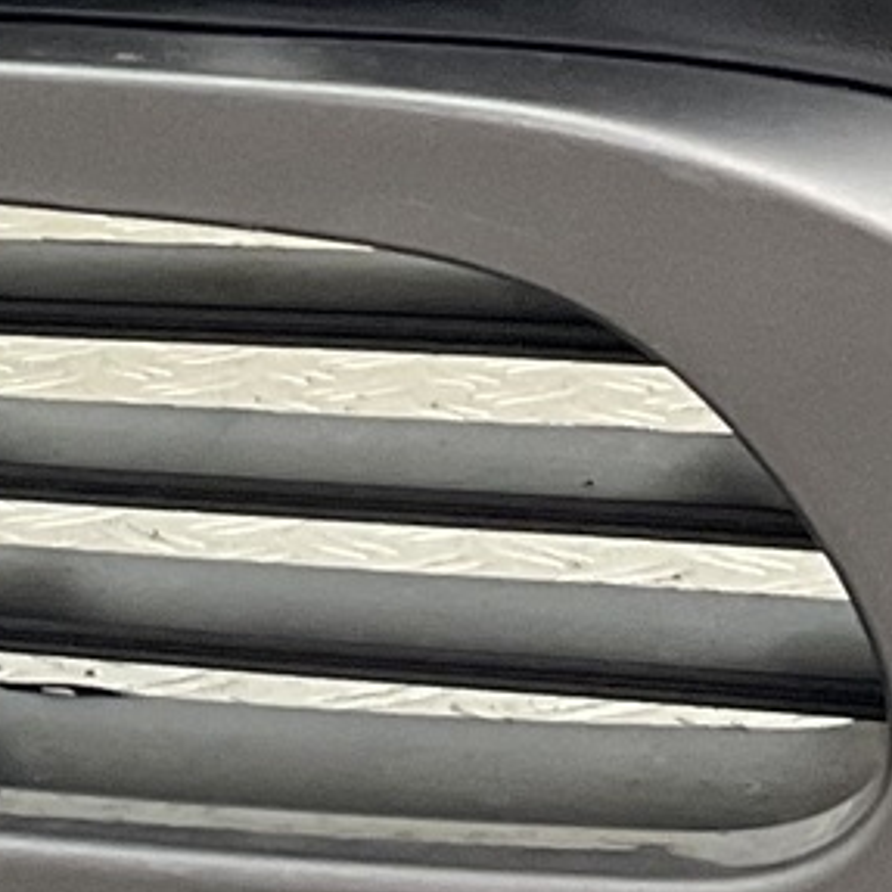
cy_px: 50
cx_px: -643
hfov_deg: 9.3
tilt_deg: -7.9
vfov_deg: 9.7
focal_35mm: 180
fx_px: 5248
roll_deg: +0.4
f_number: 1.8
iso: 64
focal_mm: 3
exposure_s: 1/100
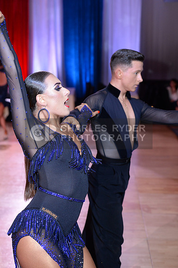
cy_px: 134
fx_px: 632
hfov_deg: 16.0
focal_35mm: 85
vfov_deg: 23.9
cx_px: 89
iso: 2000
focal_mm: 85
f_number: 4.5
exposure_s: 1/250
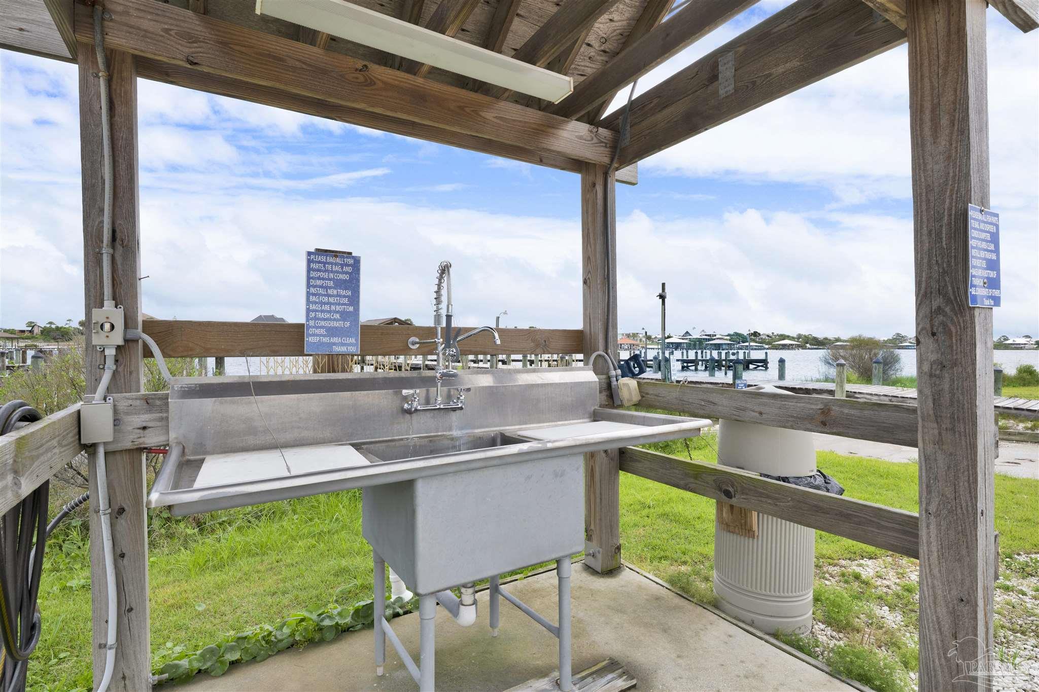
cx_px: 520
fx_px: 491
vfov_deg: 70.4
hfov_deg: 93.3
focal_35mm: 17
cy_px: 346
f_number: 11
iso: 400
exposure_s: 1/320
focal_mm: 17
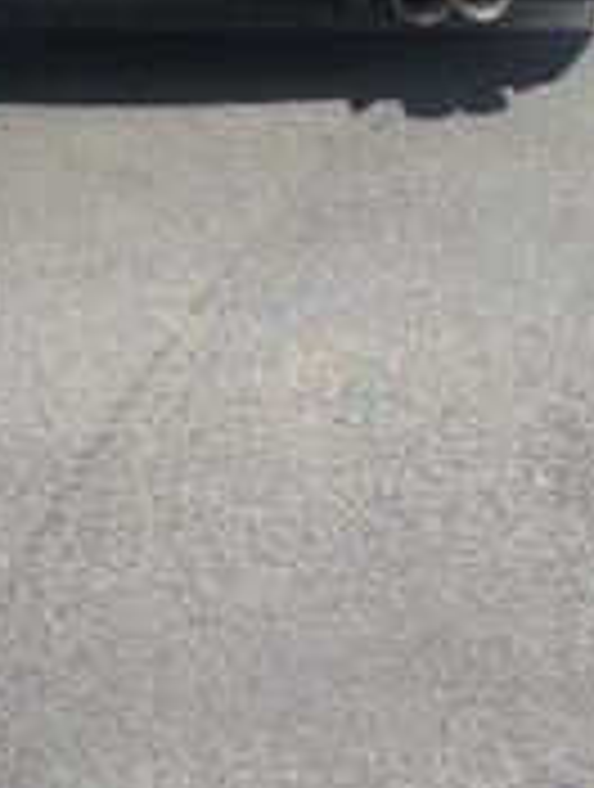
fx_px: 1869
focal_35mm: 82
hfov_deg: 17.8
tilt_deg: -12.0
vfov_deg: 21.8
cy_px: -189
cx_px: 90
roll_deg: +0.7
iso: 32
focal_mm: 4.15
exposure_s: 1/2198
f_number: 2.2
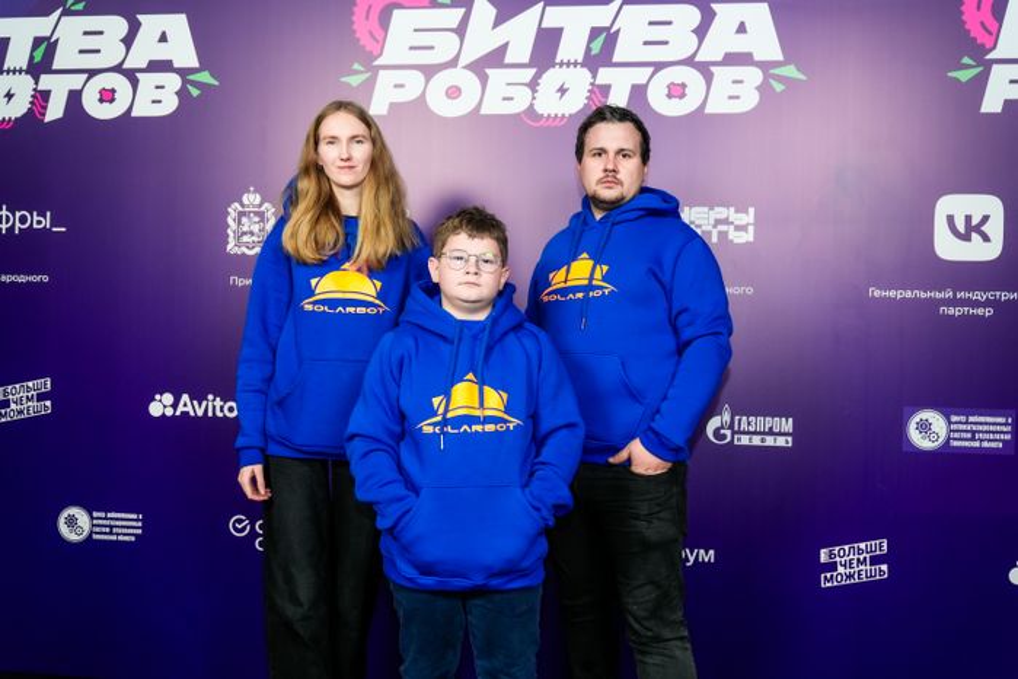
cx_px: 509
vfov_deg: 37.9
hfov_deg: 54.4
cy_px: 340
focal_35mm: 35
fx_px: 990
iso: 2000
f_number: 2.8
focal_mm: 35
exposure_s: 1/200
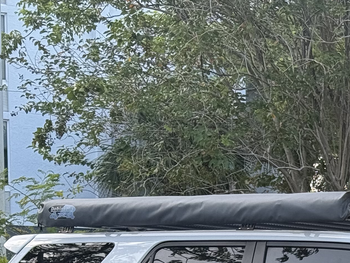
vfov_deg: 9.3
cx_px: 422
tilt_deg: -3.5
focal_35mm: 154
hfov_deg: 12.5
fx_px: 1557
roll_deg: -0.4
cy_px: 419
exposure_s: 1/382
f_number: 1.78
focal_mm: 6.76
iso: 64
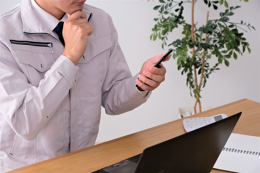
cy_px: 86
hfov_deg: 24.5
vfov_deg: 16.4
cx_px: 130
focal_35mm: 83
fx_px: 599
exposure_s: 1/125
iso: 200
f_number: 7.1
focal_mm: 55
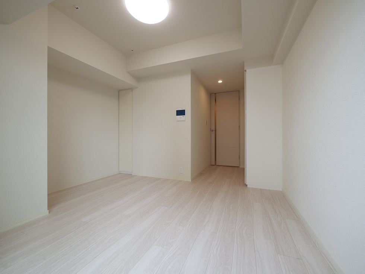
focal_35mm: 14
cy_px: 137
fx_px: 148
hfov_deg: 102.1
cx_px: 182
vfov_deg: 85.7
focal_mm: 7
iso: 640
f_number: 5
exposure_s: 1/160
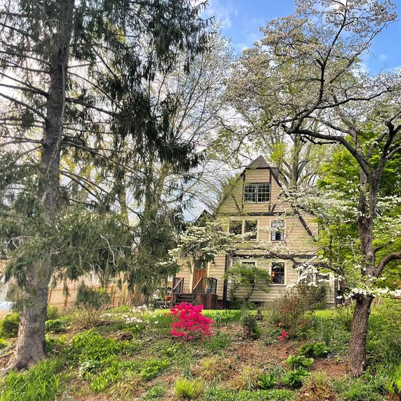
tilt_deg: +16.0
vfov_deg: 48.5
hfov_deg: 47.3
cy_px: 202
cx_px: 281
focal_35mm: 34
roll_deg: -1.4
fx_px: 446
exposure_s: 1/163
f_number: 1.6
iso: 32
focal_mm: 4.2
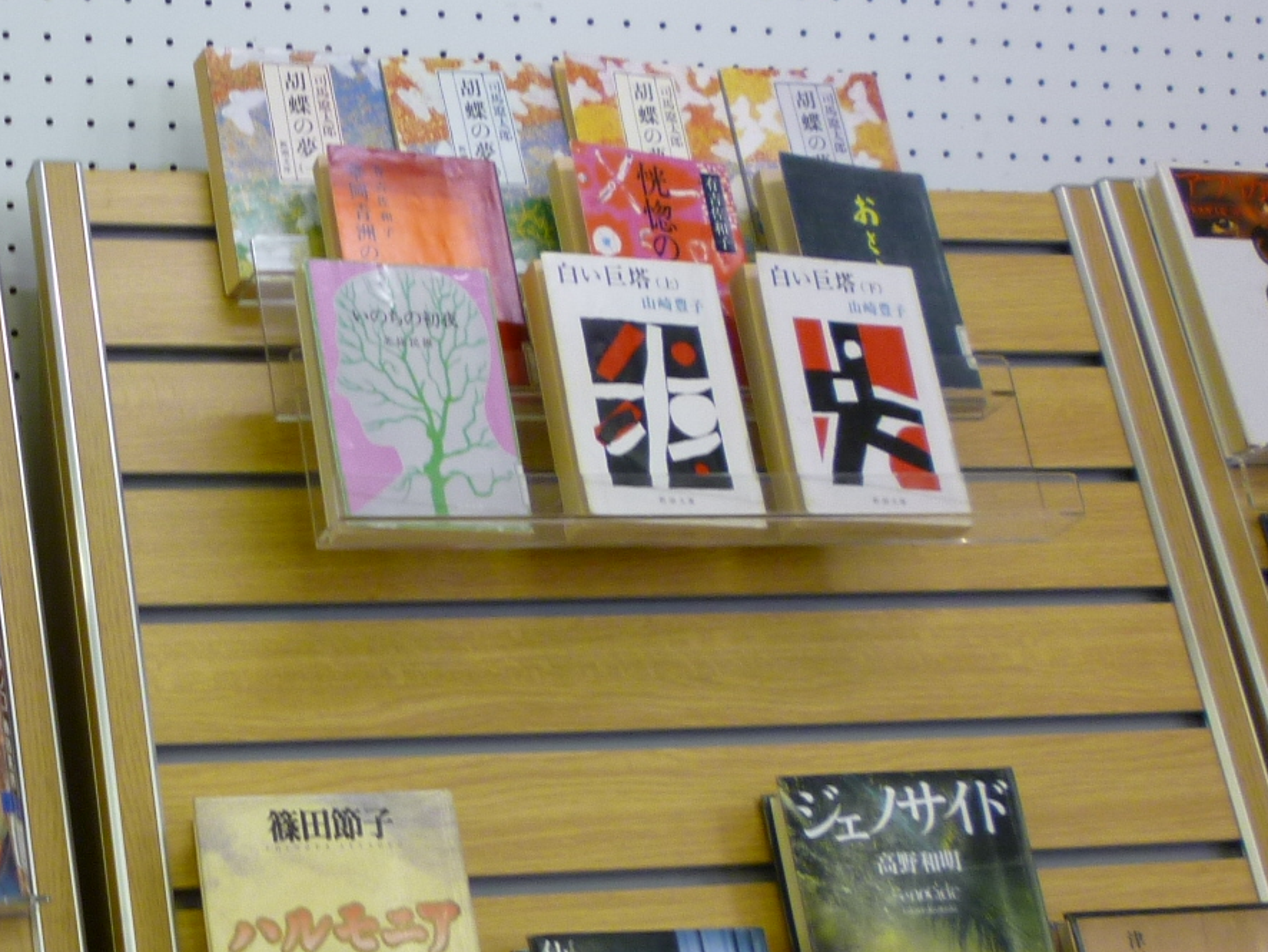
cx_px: 37
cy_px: 611
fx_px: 2455
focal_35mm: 67
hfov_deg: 27.5
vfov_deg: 21.9
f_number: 3.3
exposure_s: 1/30
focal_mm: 5.2
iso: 160
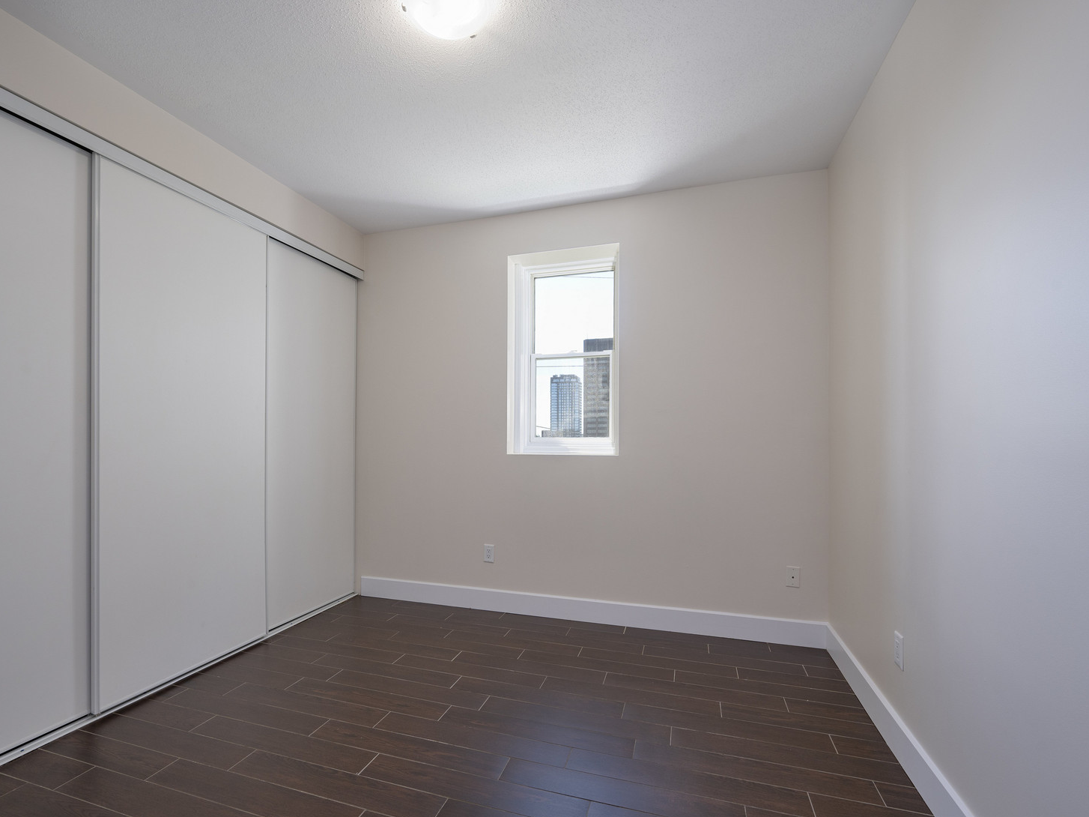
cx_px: 517
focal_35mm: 16
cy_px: 431
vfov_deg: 78.0
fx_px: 503
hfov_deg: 94.4
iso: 320
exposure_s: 1/10
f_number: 8
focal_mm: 14
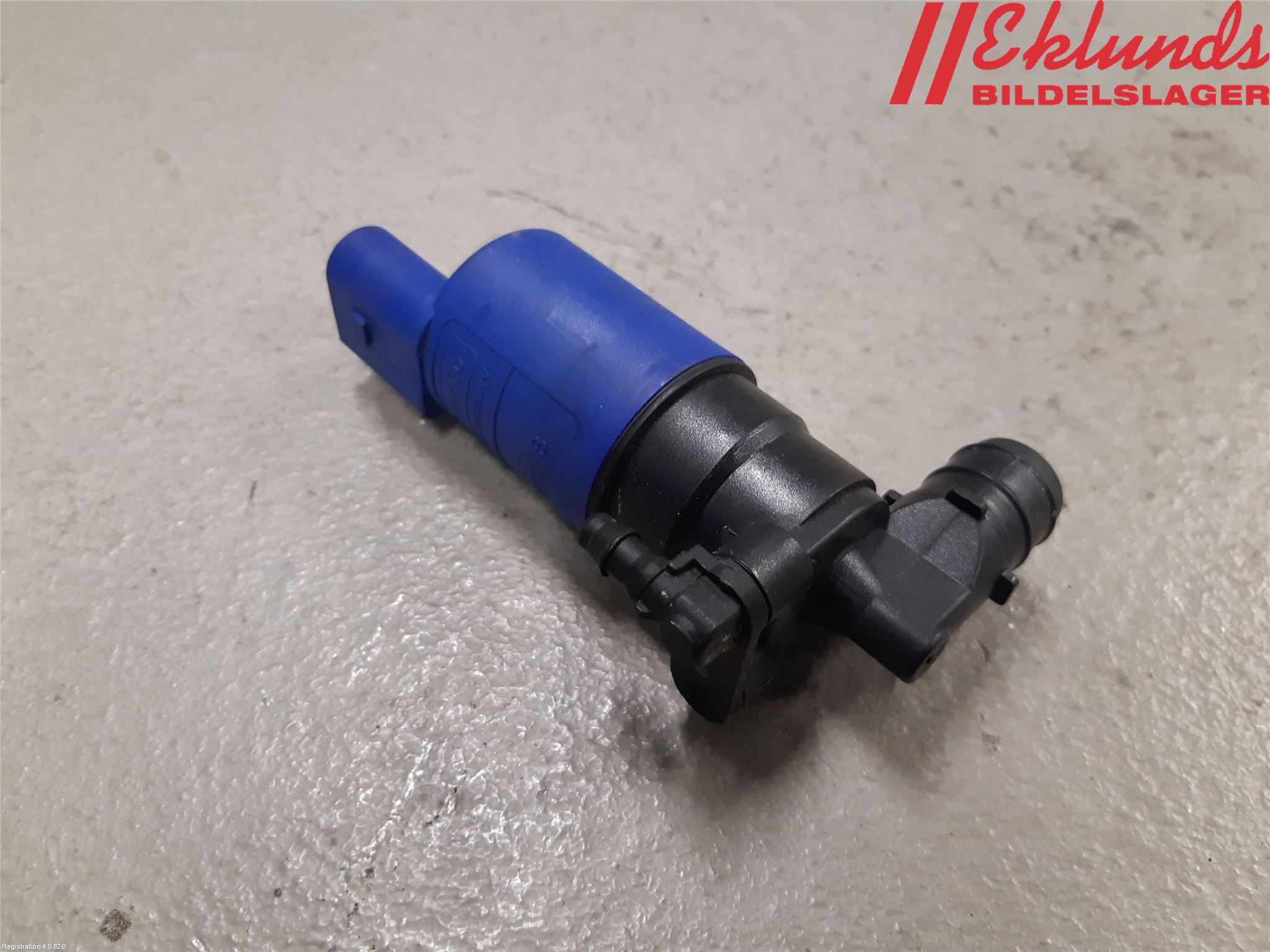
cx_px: 635
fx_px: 954
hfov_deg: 67.3
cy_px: 476
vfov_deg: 53.1
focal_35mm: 26
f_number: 1.7
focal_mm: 3.93
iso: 125
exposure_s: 1/50
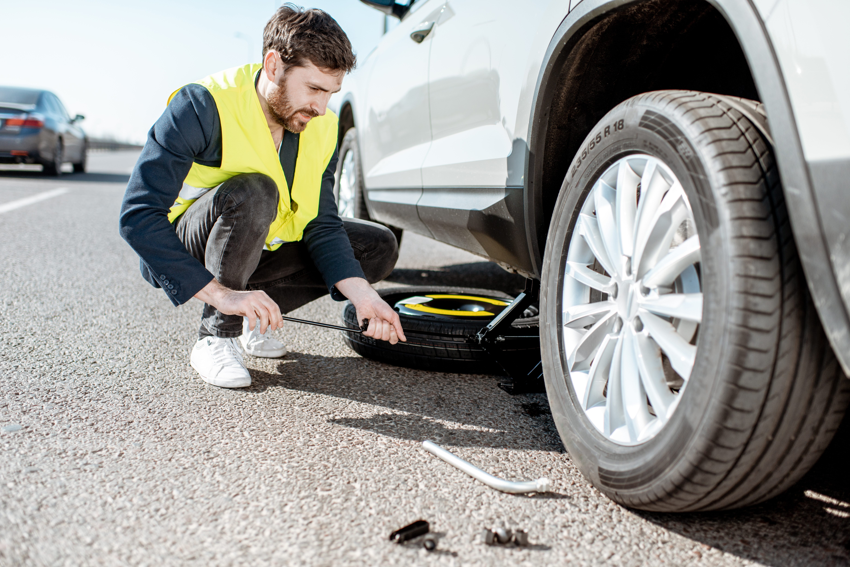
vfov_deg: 37.9
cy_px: 284
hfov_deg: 54.4
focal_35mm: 35
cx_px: 425
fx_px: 827
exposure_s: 1/5000
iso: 200
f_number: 2.2
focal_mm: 35
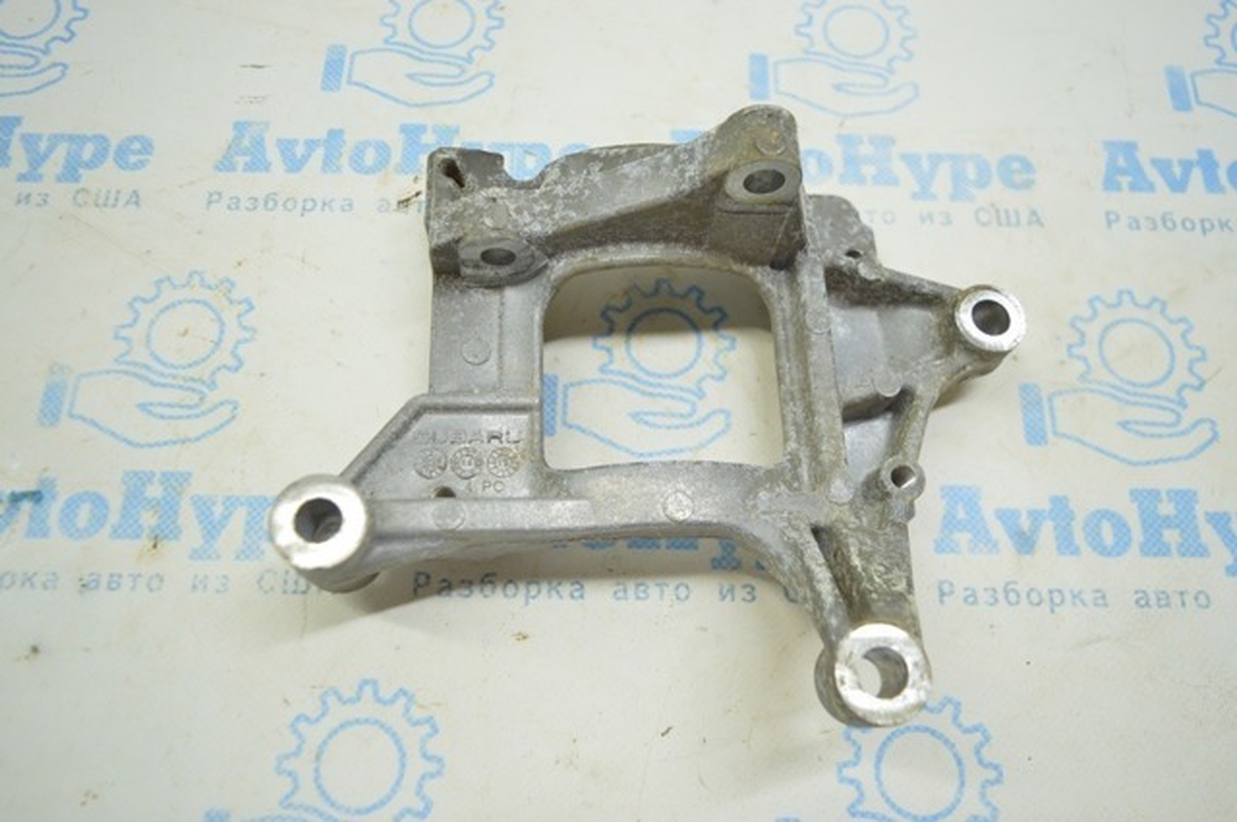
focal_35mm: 27
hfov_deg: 67.4
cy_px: 411
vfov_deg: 47.8
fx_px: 927
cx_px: 618
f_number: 3.5
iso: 400
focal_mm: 18
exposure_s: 1/60
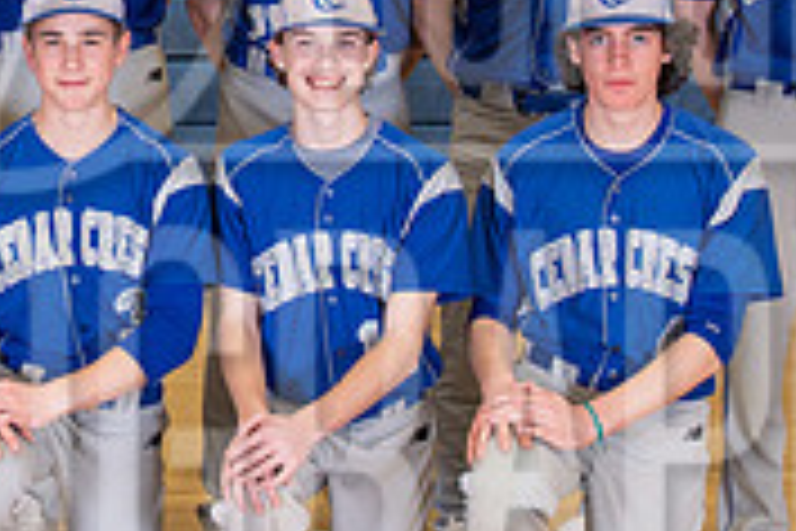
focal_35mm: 122
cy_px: 38
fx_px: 2697
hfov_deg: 16.3
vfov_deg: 11.2
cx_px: -79
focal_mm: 29
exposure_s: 1/250
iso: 800
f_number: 3.5
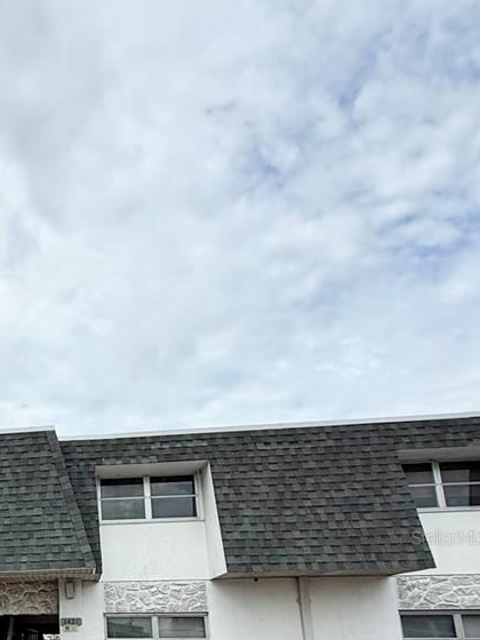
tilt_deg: +11.3
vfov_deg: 54.6
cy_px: 537
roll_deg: -0.3
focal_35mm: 30
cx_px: -22
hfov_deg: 39.9
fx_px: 555
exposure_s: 1/2717
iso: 50
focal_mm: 2.22
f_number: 2.2
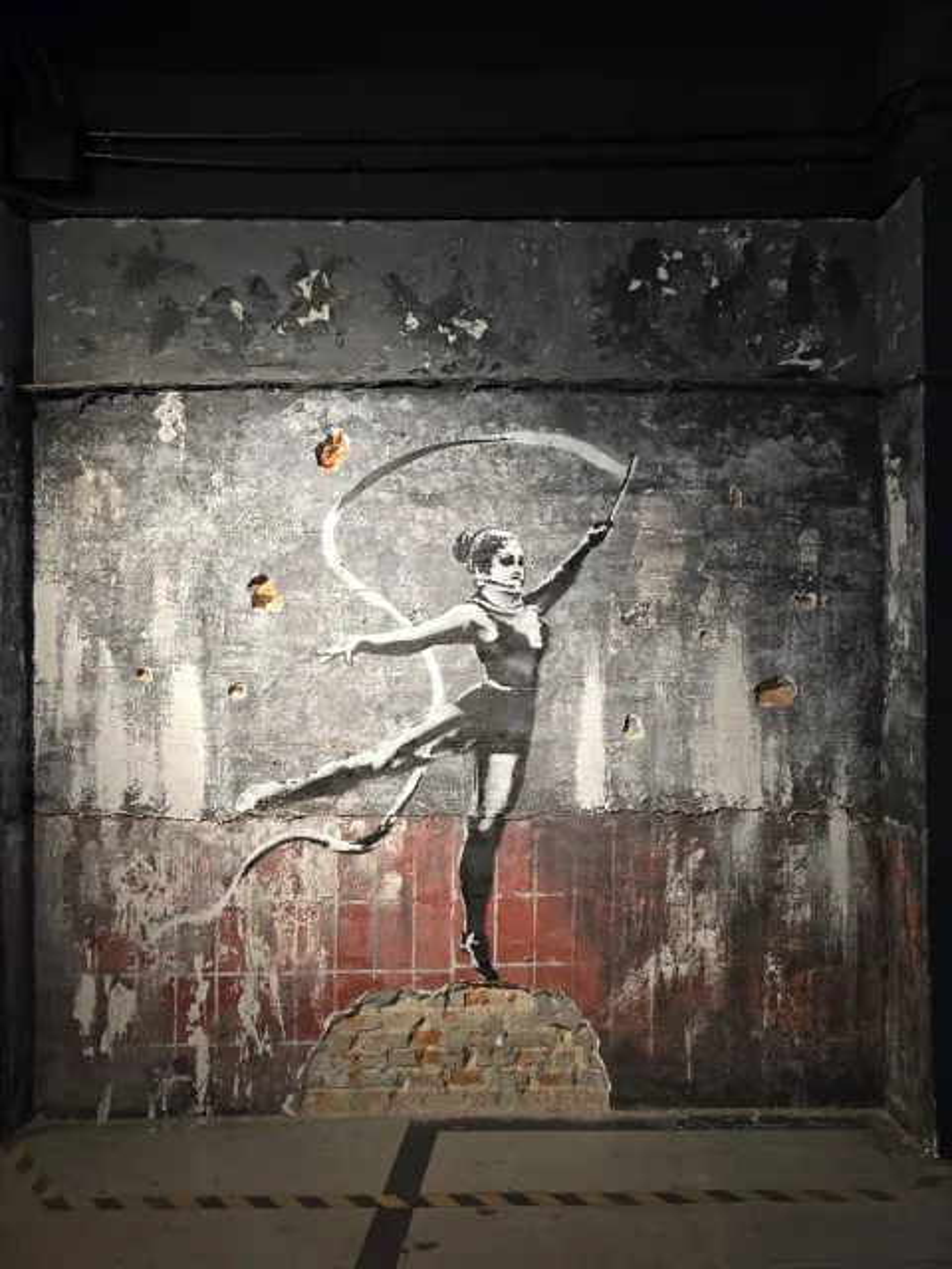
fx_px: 843
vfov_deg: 73.9
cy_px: 634
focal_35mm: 23
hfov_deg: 58.9
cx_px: 476
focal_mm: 6.3
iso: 250
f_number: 1.7
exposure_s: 1/54.3
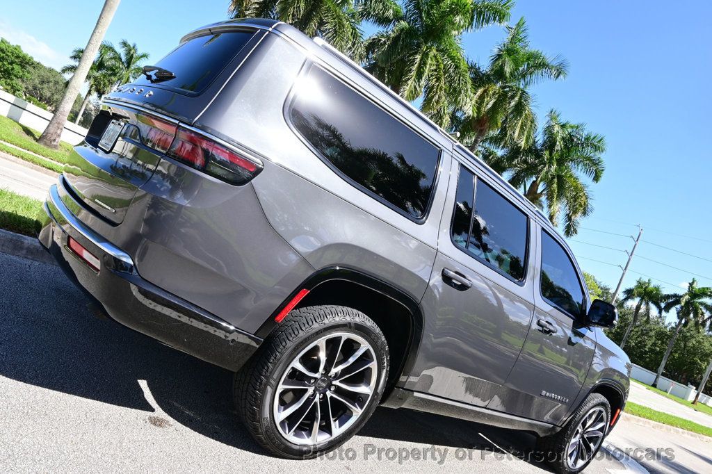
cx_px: 356
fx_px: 474
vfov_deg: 53.1
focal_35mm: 24
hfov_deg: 73.8
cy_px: 237
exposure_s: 1/160
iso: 100
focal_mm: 16
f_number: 6.3
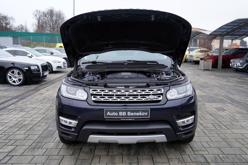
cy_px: 82
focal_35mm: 30
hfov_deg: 61.9
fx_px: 207
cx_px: 124
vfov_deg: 43.6
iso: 100
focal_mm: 30
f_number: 4
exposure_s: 1/80
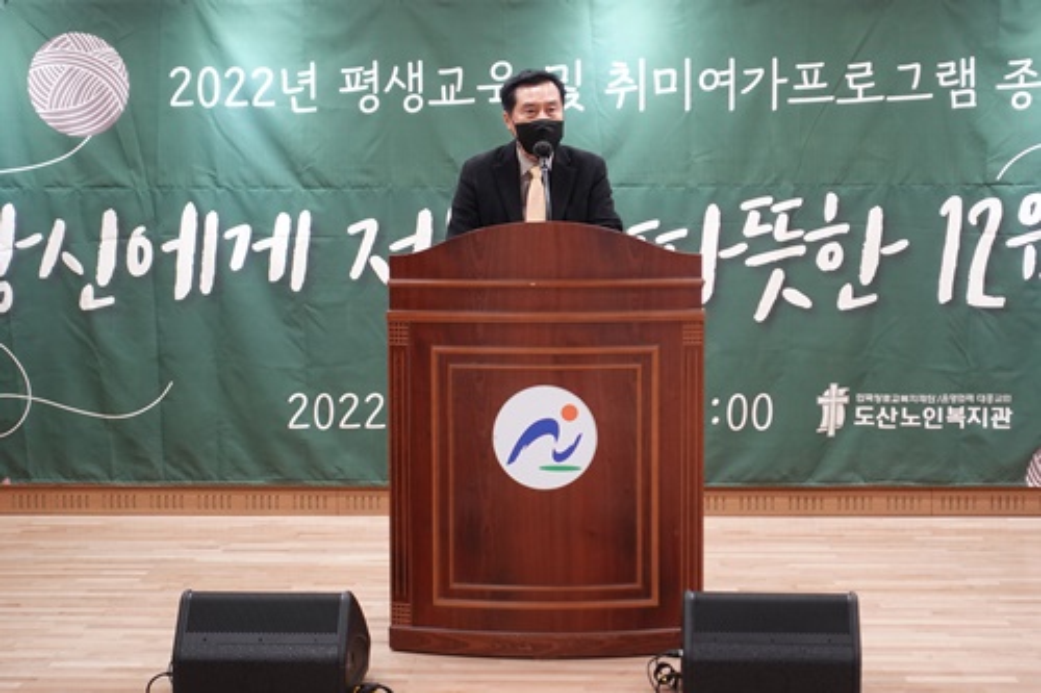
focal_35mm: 70
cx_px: 520
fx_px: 2023
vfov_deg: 19.4
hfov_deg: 28.9
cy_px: 346
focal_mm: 25.7
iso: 640
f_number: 2.8
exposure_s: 1/80
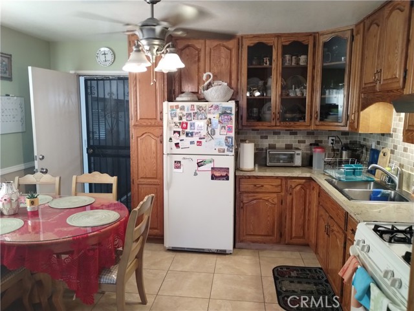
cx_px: 207
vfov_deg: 49.8
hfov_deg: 63.4
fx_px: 335
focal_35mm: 28
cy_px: 156
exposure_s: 1/30
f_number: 1.8
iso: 1197
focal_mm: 4.27
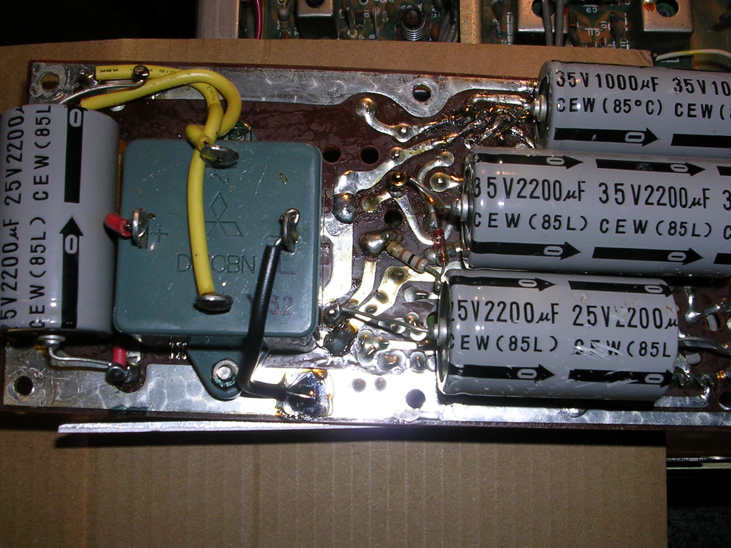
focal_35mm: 45
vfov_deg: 32.1
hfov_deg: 42.0
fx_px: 950
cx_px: 394
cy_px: 309
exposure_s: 1/60.1
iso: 50
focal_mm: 5.8
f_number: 5.6
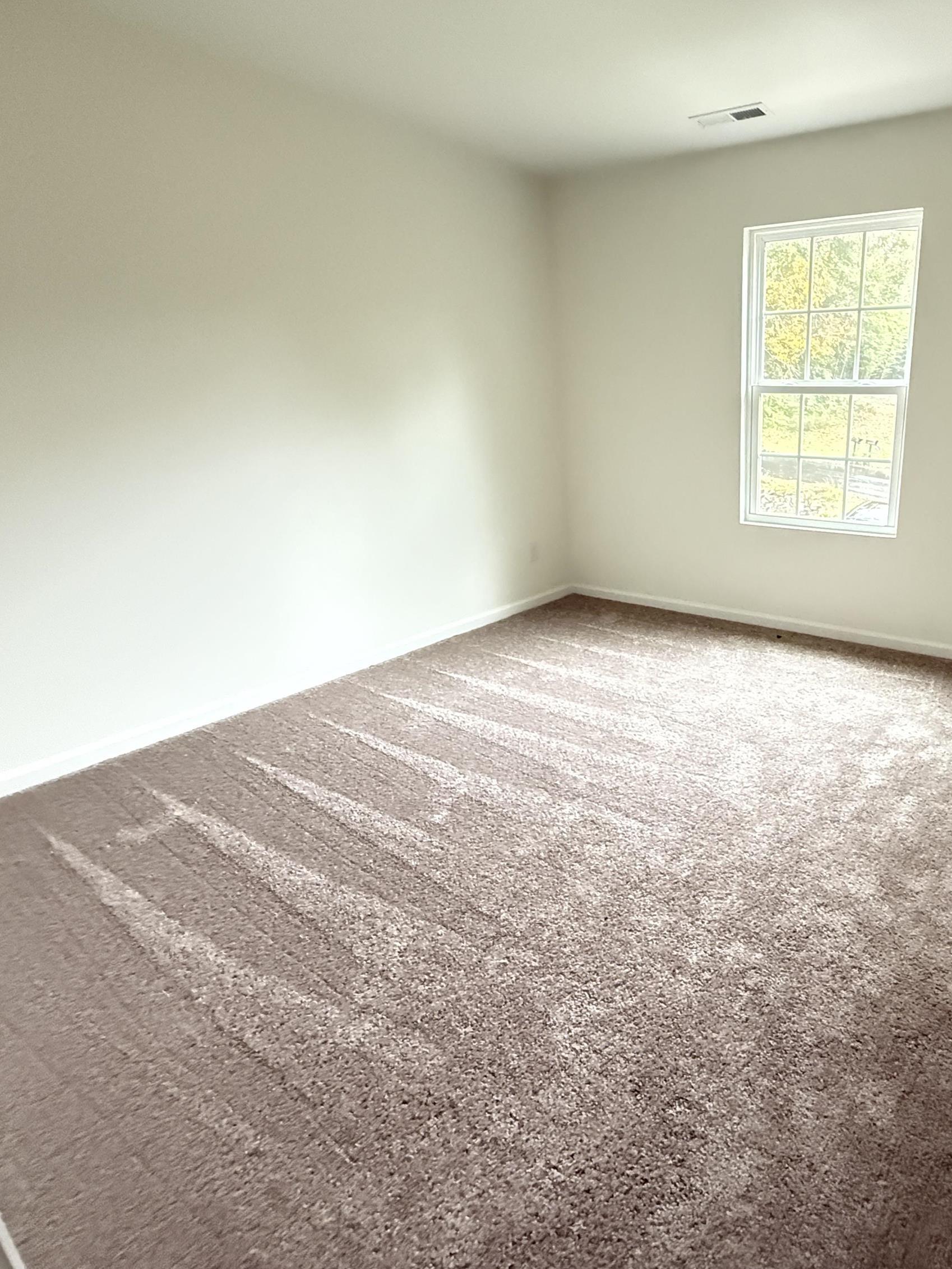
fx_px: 697
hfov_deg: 64.1
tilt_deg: -19.7
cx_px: 727
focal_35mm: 19
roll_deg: -0.3
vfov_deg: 84.7
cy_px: 626
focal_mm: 2.22
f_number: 2.2
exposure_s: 1/59
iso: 1600
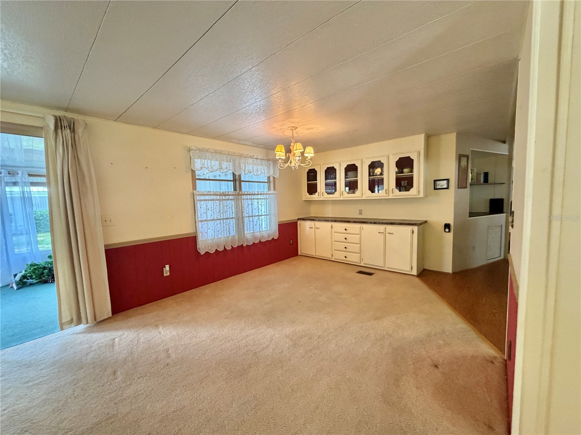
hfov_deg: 102.1
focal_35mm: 14
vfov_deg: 85.7
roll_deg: +0.1
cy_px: 218
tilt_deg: -5.3
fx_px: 235
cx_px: 290
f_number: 2.2
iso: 320
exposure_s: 1/120
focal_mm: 2.22
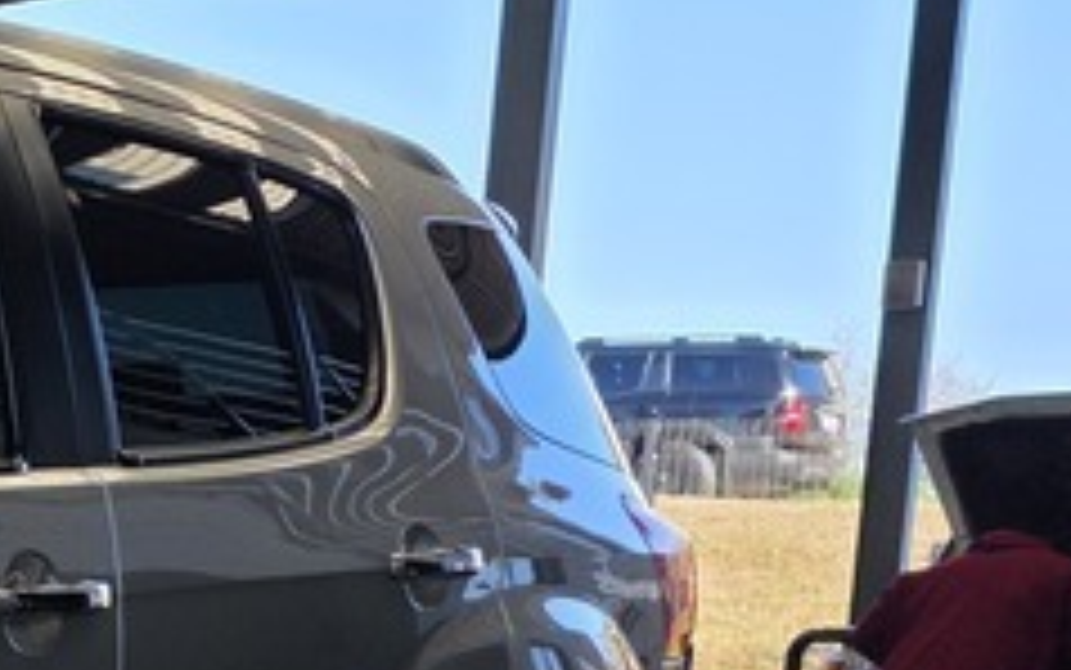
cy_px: 953
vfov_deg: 12.0
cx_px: -1089
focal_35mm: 105
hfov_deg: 15.6
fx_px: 3066
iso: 20
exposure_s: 1/248
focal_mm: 6.25
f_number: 1.7
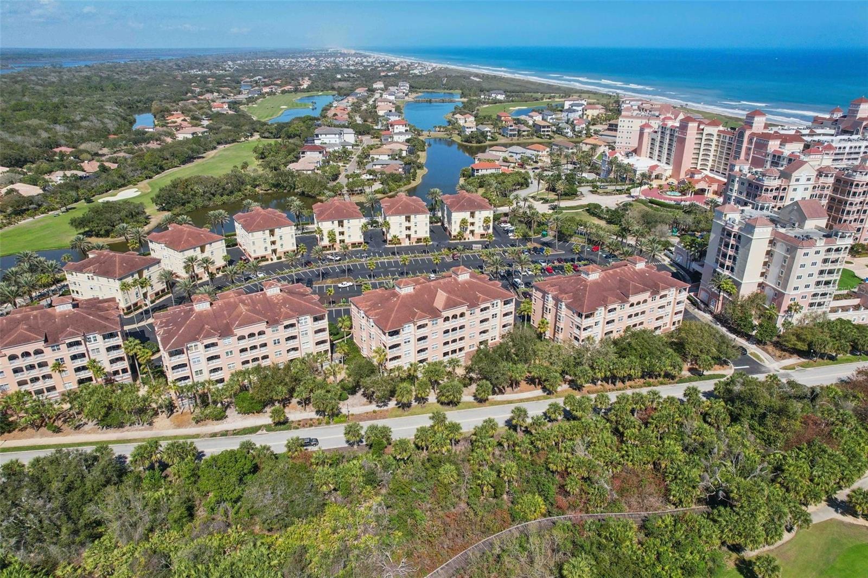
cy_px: 289
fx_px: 530
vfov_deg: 57.2
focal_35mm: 22
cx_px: 434
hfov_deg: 78.6
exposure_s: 1/3000
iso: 150
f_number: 2.8
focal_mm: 8.4
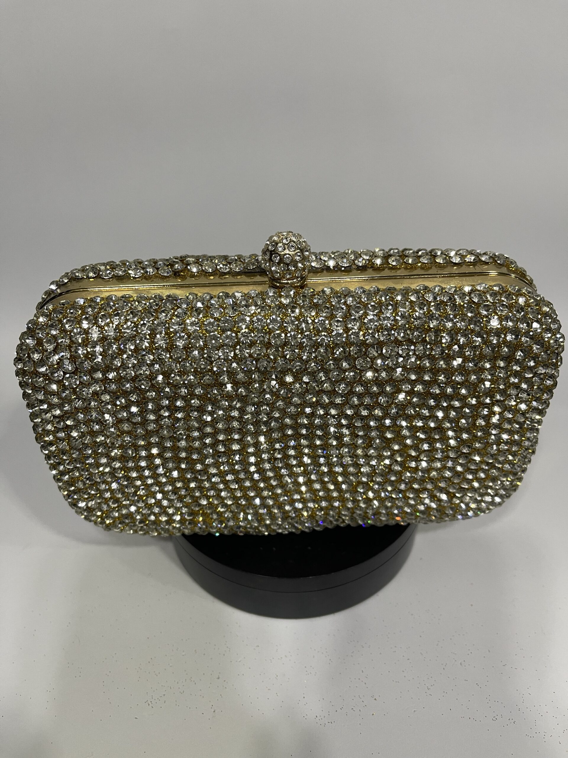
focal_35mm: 25
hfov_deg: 54.9
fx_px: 547
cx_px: 284
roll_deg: +1.1
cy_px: 379
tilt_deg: -38.6
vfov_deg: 69.4
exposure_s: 1/50
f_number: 1.6
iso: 100
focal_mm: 5.1
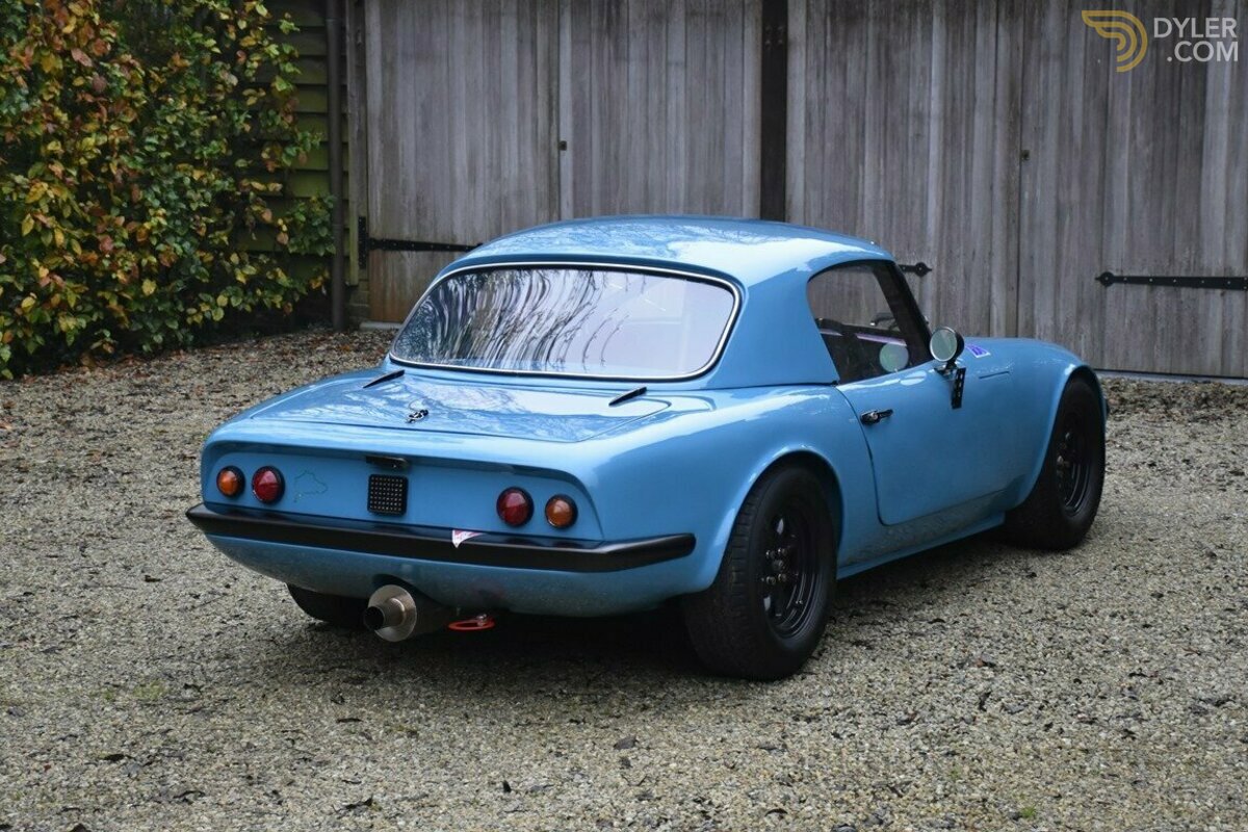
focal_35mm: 60
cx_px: 624
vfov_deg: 22.6
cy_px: 416
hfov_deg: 33.4
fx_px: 2080
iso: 800
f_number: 4.5
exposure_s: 1/160
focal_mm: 40
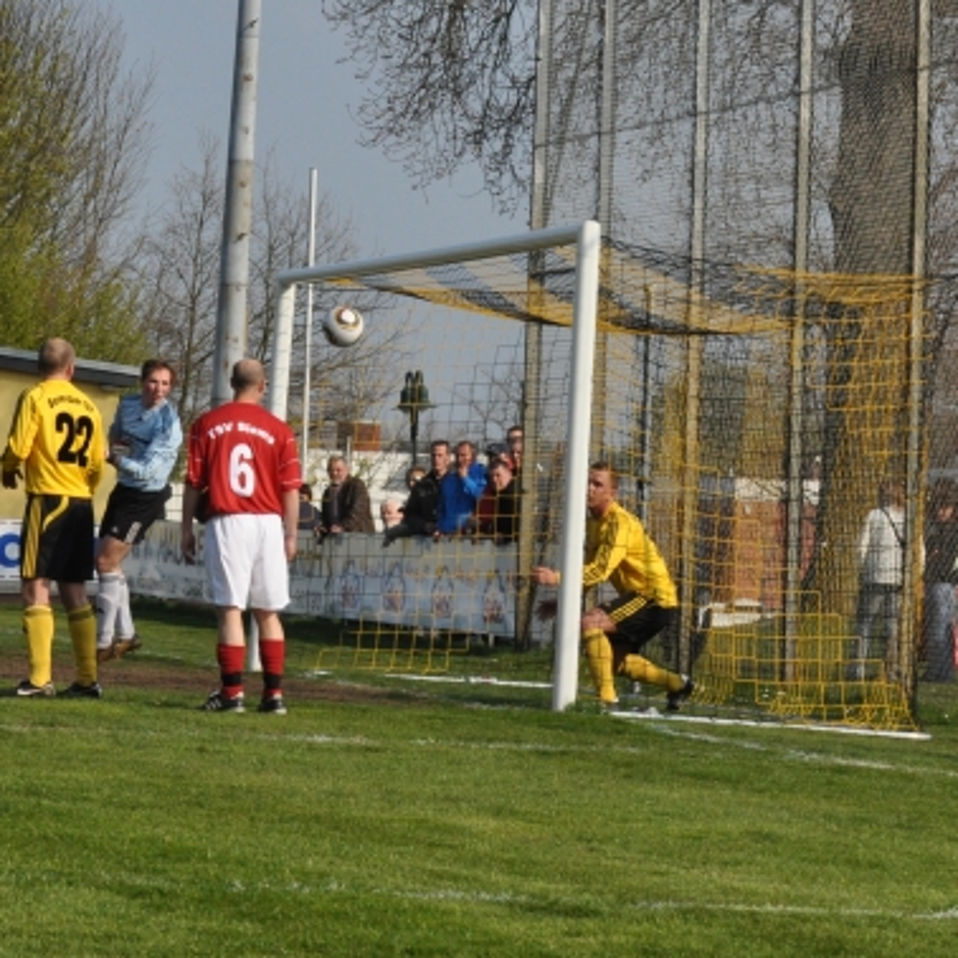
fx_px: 6322
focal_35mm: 202
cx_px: 309
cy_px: 308
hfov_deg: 8.7
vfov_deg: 8.7
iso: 800
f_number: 13
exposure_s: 1/1000
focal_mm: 75
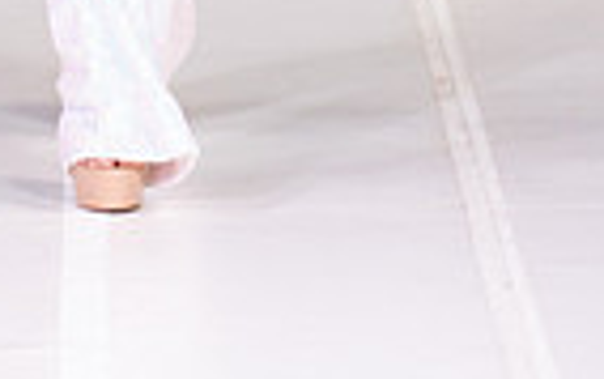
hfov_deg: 5.2
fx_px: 6655
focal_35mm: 404
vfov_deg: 3.2
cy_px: -537
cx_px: 100
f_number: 5.6
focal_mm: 125
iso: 2000
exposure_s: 1/400
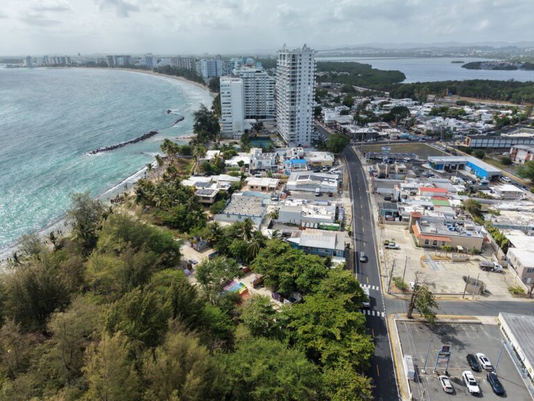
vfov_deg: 56.8
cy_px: 200
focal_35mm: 24
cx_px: 267
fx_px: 370
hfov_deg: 71.6
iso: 270
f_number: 1.8
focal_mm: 8.67
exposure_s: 1/6000
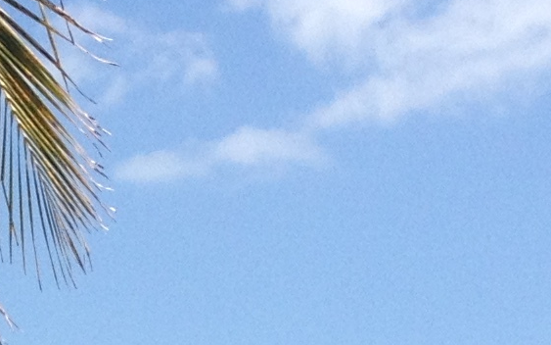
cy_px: 903
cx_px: 18
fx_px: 3229
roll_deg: +0.7
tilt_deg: -3.9
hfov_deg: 9.7
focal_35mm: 215
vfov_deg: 5.8
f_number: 2.4
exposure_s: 1/1905
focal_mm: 4.28
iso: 50
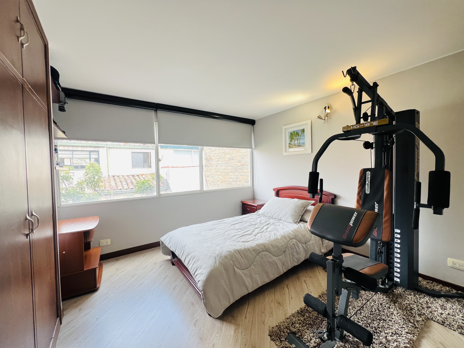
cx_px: 232
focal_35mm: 13
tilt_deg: -2.7
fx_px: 174
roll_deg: +1.3
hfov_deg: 106.2
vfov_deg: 89.9
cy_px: 174
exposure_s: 1/99
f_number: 1.8
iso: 160
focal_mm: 1.57
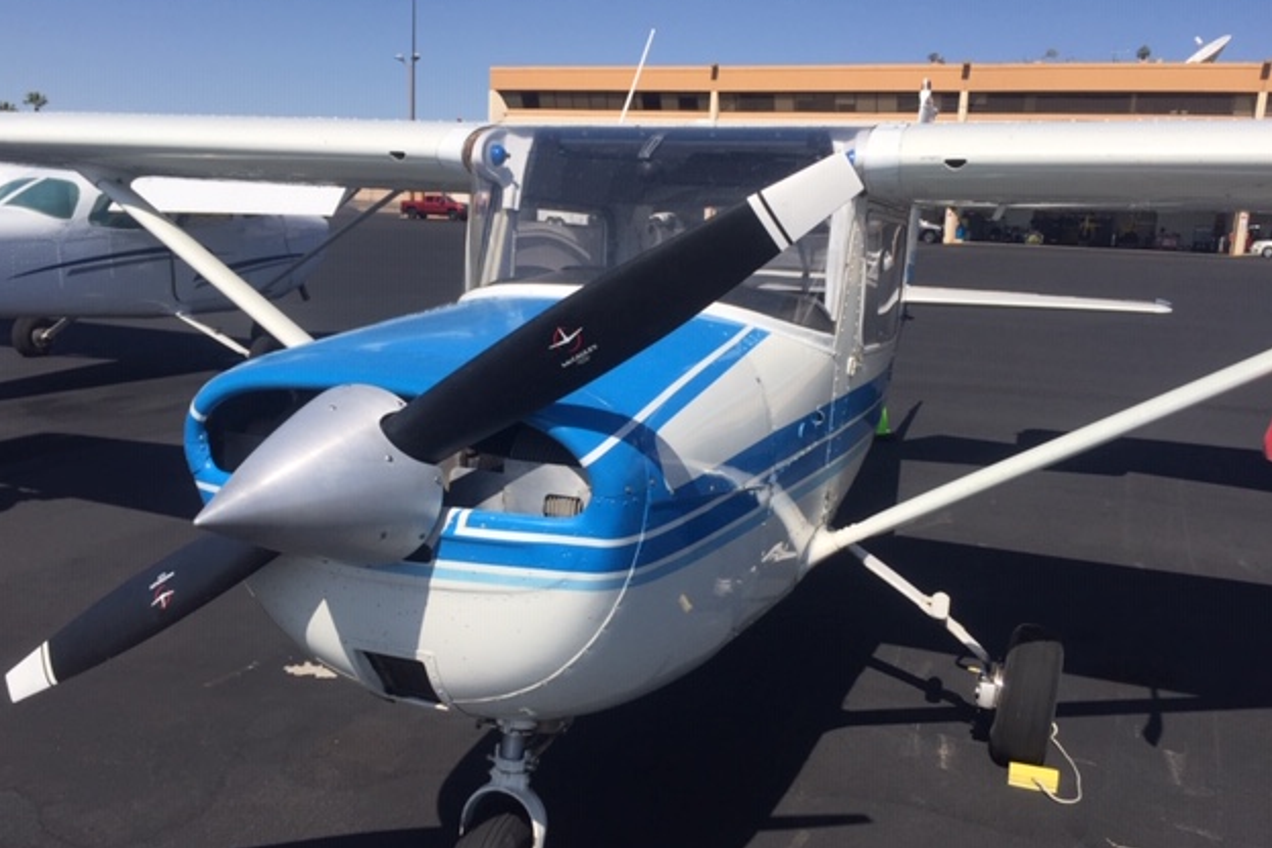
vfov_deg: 42.3
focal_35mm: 31
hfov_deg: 60.3
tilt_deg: -12.5
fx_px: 1095
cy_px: 460
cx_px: 621
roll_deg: -3.5
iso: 32
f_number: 2.2
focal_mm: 4.15
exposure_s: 1/3597
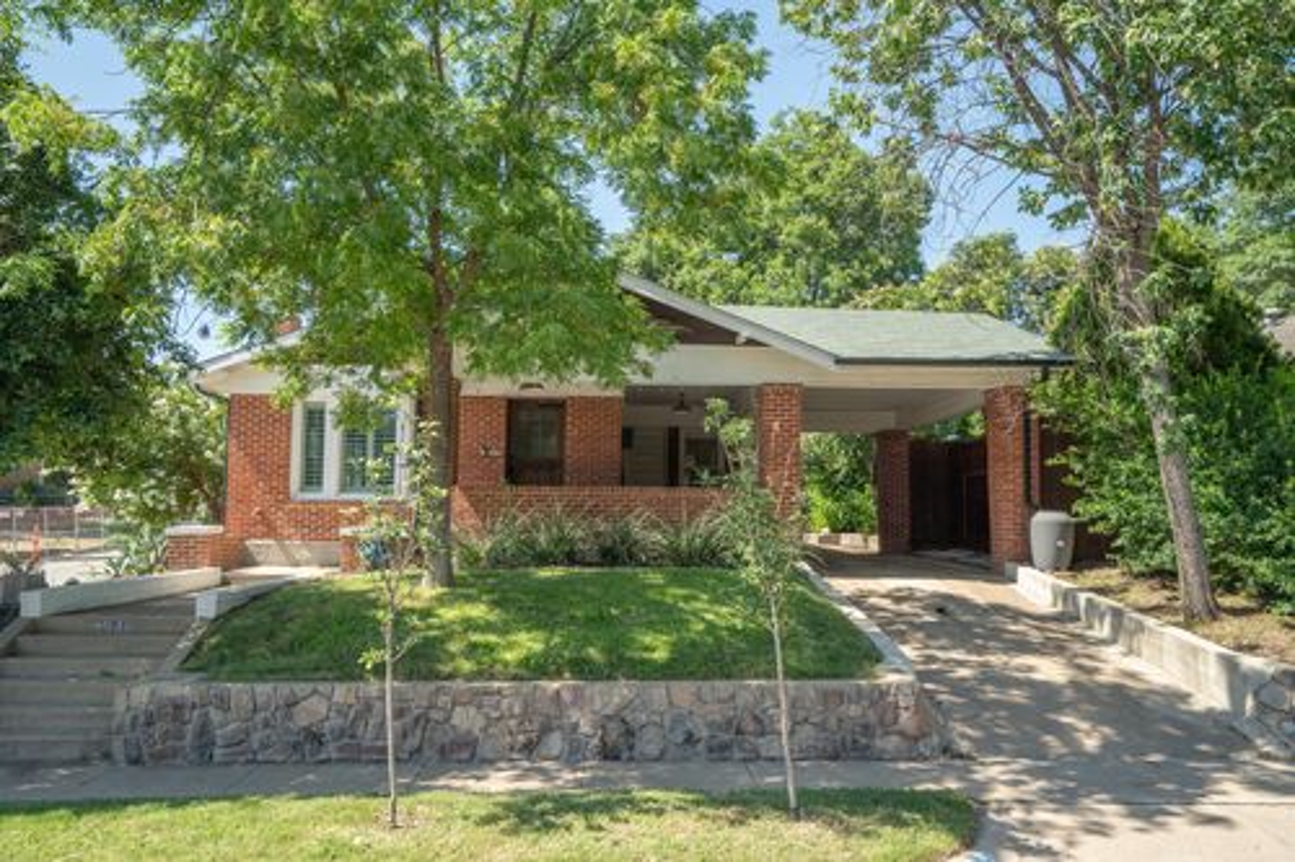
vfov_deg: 47.9
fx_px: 971
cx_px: 648
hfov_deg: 67.4
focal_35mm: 27
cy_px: 431
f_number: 7.1
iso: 100
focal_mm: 27
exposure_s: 1/40
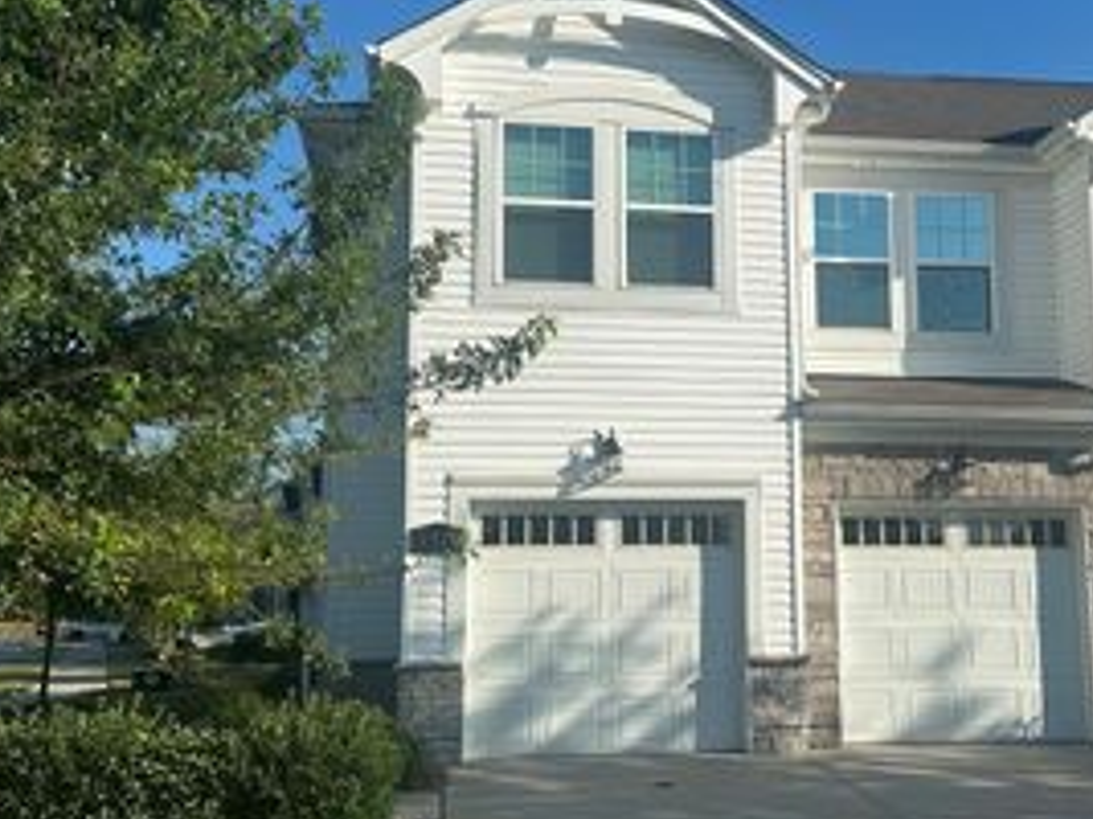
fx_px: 1420
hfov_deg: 41.7
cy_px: 371
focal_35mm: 45
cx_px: 696
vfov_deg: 32.1
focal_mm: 6.86
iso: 80
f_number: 1.78
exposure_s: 1/5525
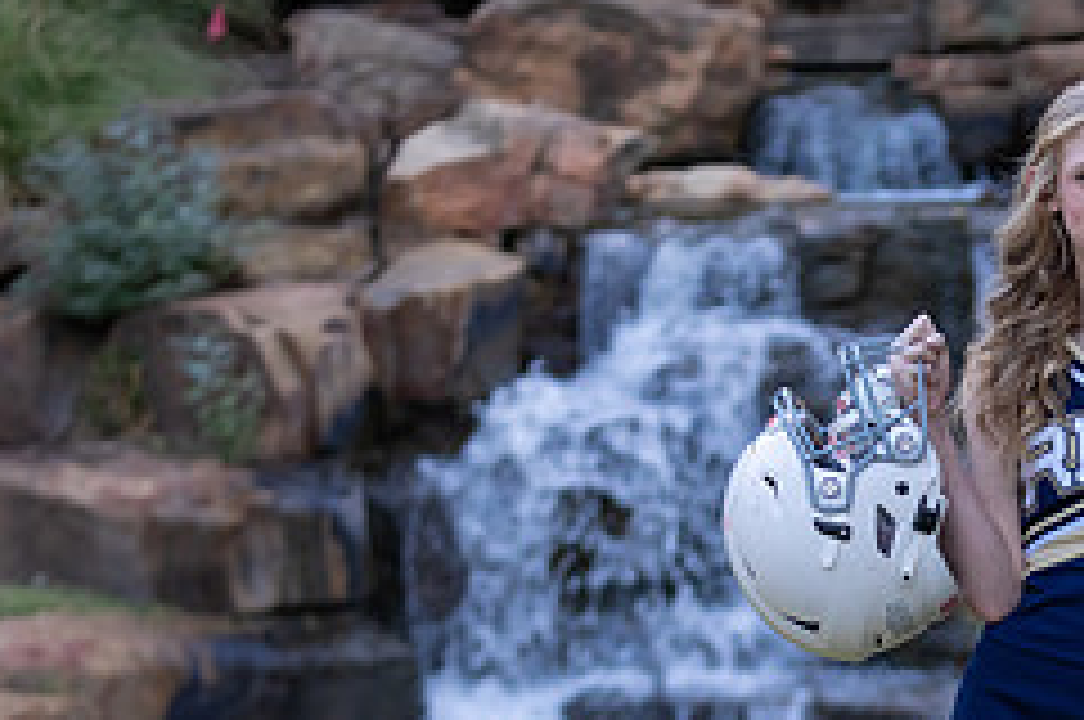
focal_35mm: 195
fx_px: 5864
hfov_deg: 10.5
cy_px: 762
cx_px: 1058
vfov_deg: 7.0
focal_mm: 73
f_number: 2.8
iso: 800
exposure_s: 1/320
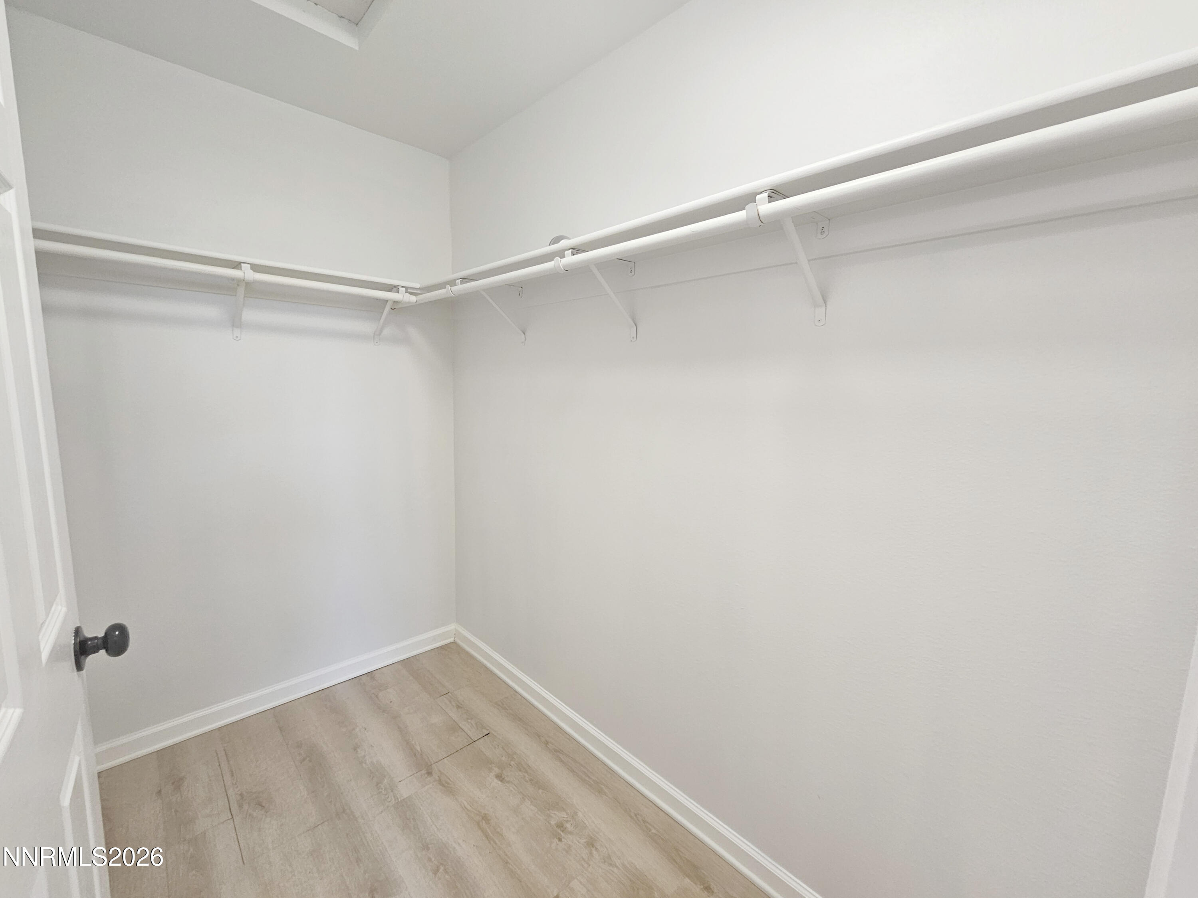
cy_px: 449
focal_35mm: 13
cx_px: 599
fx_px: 450
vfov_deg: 89.9
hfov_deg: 106.2
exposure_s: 1/60
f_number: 2.2
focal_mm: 2.2
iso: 125
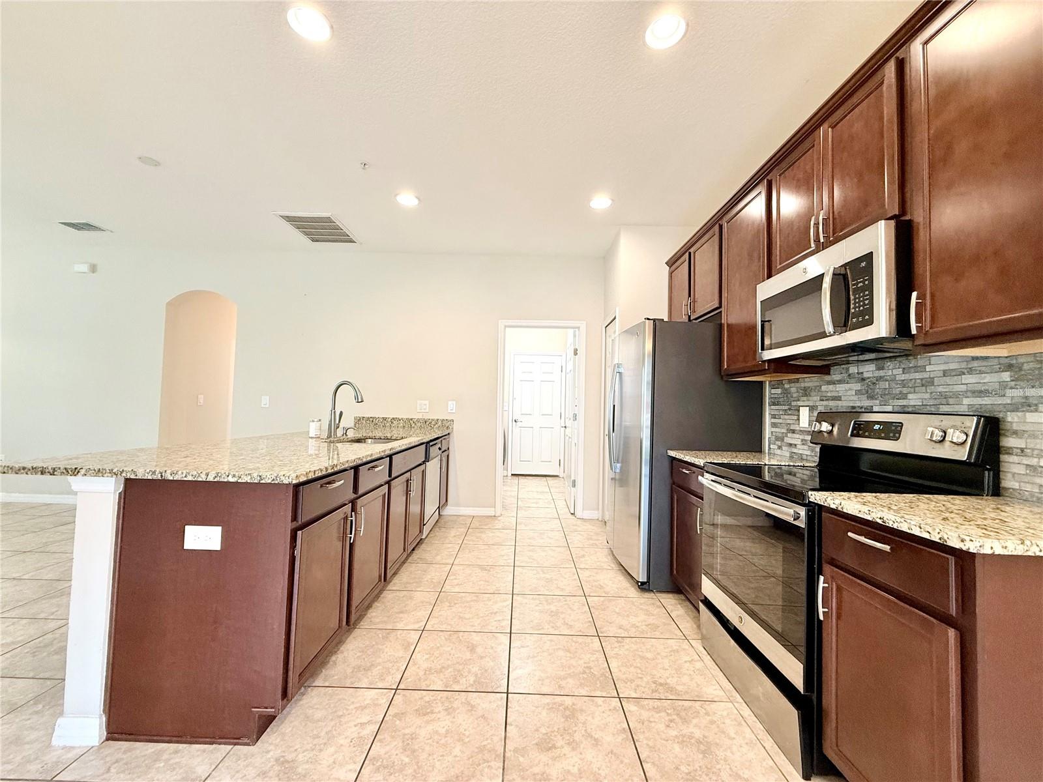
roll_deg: -1.8
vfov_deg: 85.7
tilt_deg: +3.3
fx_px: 422
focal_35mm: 14
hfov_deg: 102.1
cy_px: 391
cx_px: 522
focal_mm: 2.22
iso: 200
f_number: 2.2
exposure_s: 1/60
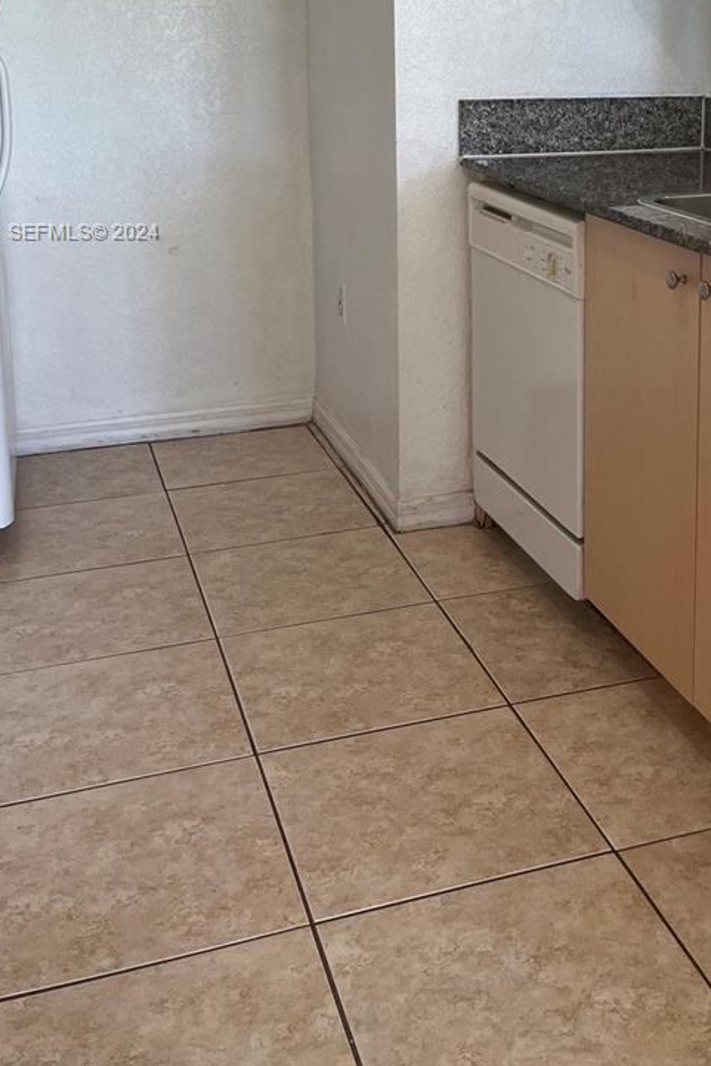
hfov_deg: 29.3
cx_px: 550
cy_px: 234
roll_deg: +0.4
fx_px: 1332
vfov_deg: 41.9
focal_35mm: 45
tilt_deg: -10.8
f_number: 1.6
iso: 100
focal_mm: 5.1
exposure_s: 1/120
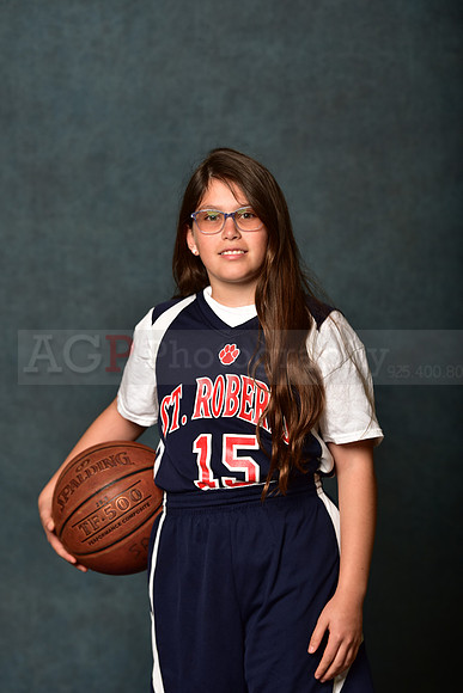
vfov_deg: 15.2
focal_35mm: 135
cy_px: 346
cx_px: 232
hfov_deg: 10.2
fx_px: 2603
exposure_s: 1/250
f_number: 4.5
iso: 200
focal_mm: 135
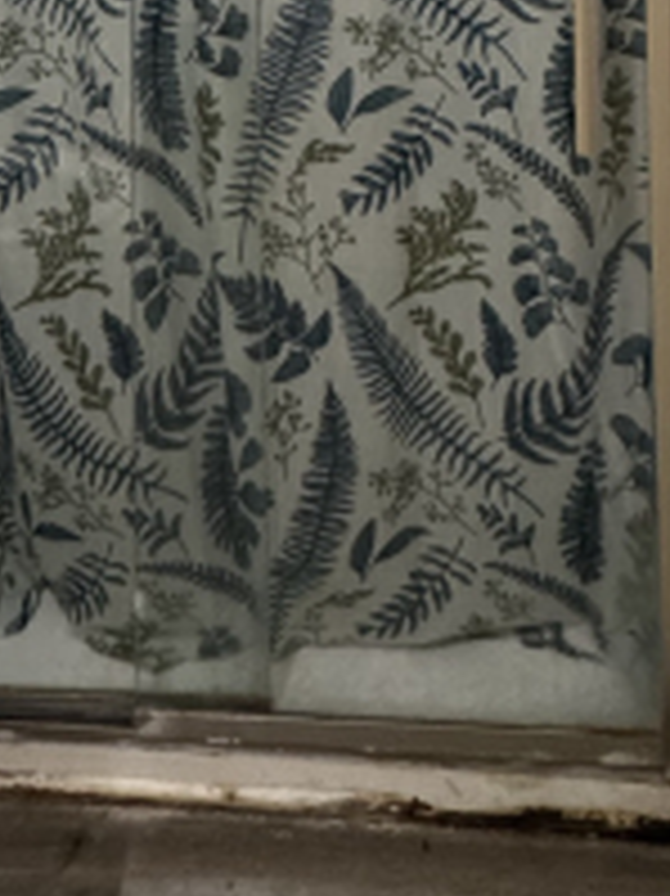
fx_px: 1214
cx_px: 270
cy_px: -403
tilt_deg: +2.7
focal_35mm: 47
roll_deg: +1.8
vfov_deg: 28.6
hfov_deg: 30.8
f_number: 2.2
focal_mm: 2.22
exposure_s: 1/60
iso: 500
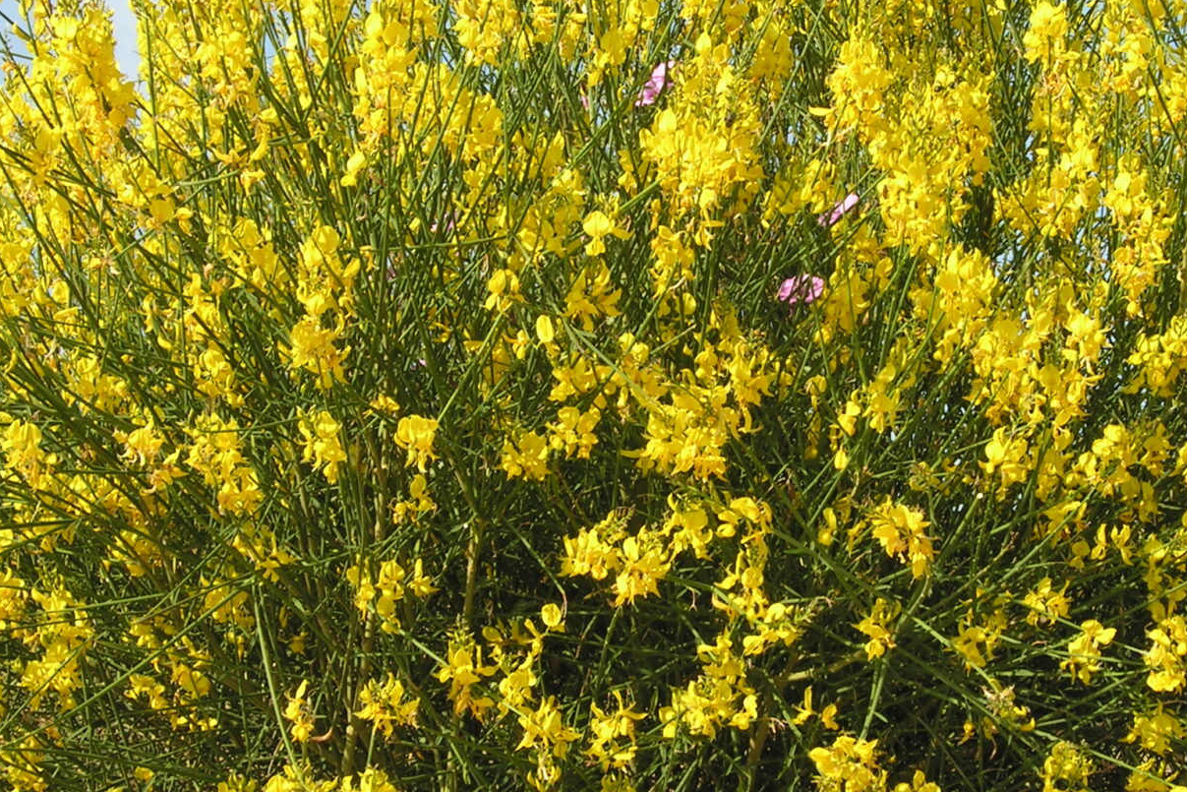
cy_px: 335
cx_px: 686
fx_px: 2473
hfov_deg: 27.0
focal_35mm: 75
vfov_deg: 18.2
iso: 50
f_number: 5.9
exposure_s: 1/150
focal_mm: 8.7
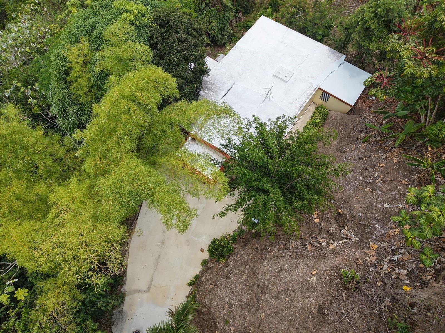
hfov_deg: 71.6
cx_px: 222
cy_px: 166
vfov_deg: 56.8
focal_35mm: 24
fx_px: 309
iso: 100
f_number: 1.8
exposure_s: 1/800
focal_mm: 8.67
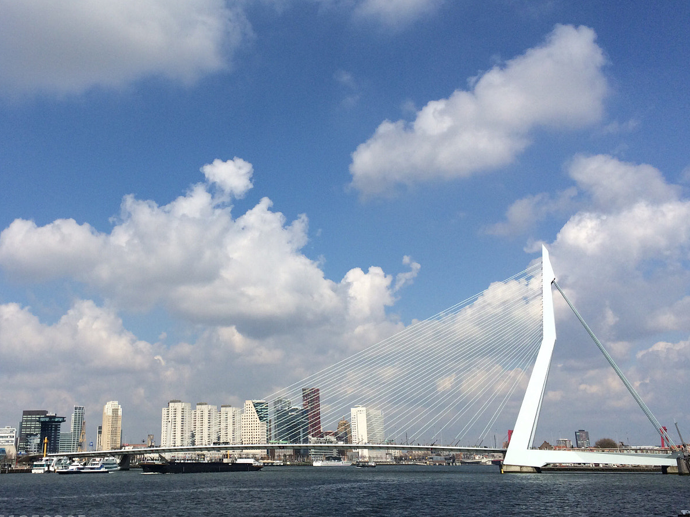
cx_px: 248
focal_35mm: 39
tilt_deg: +16.1
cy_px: 220
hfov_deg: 47.3
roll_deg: +0.8
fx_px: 777
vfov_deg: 36.7
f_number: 2.2
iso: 32
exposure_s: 1/4115
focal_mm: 4.15
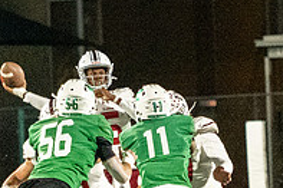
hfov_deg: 2.6
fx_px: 6252
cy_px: 177
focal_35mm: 796
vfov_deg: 1.7
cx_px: 93
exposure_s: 1/800
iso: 8000
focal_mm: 116
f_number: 2.8
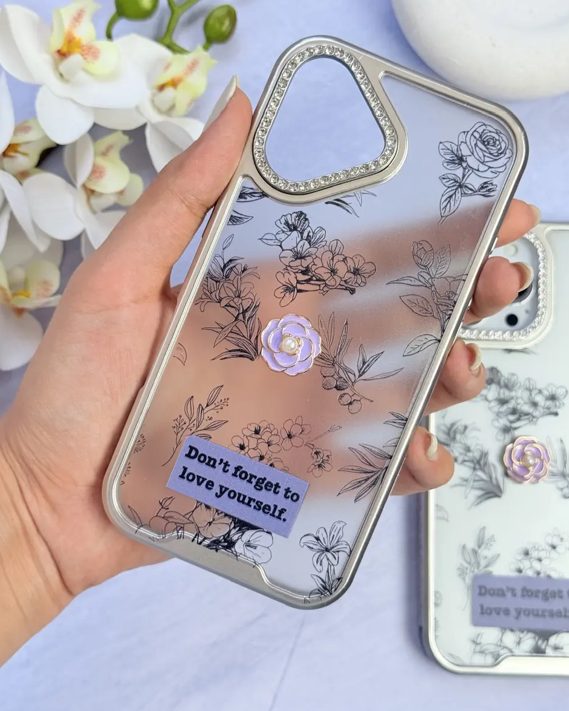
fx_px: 1073
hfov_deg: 29.7
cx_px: 287
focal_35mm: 51
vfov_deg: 36.6
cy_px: 331
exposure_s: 1/1608
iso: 80
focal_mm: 6.76
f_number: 1.78
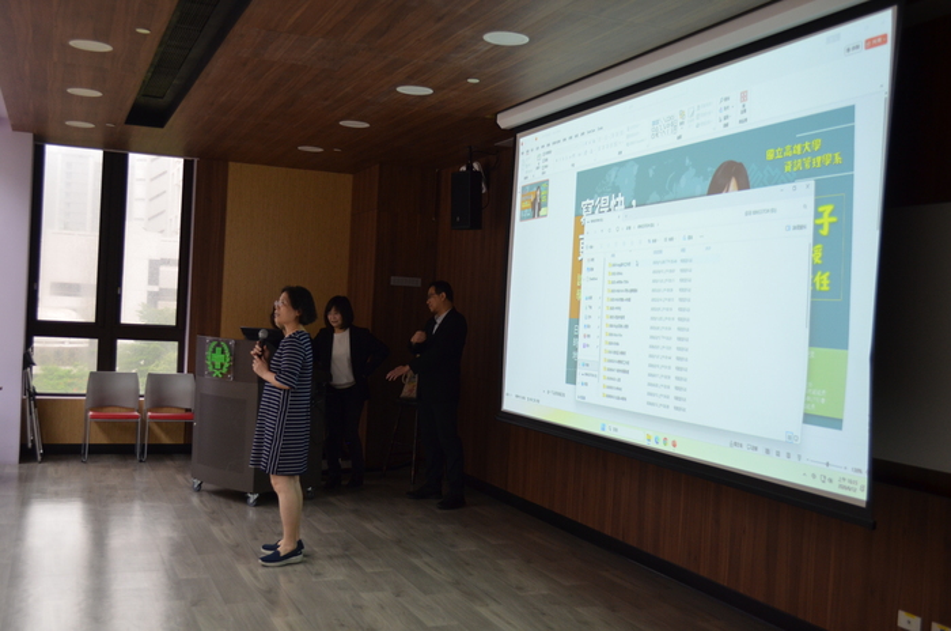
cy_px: 316
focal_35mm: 39
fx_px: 1028
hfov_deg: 49.6
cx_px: 476
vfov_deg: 34.1
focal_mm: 26
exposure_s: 1/100
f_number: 4.5
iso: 800
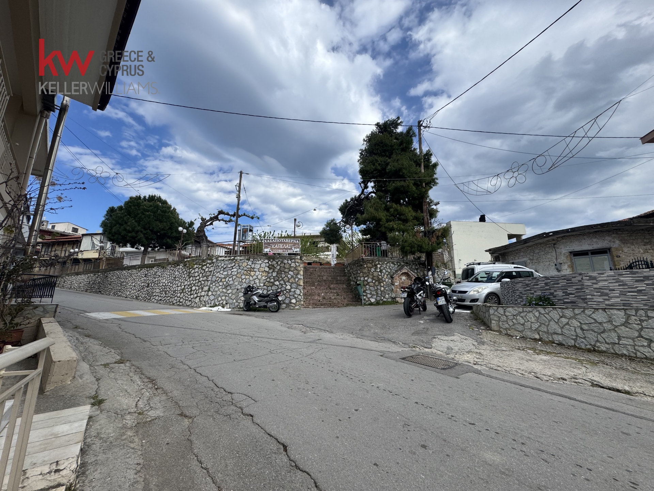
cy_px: 246
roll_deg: +0.3
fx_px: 265
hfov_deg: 102.1
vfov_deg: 85.7
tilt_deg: +11.9
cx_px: 327
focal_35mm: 14
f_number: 2.2
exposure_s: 1/1506
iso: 50
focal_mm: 2.22
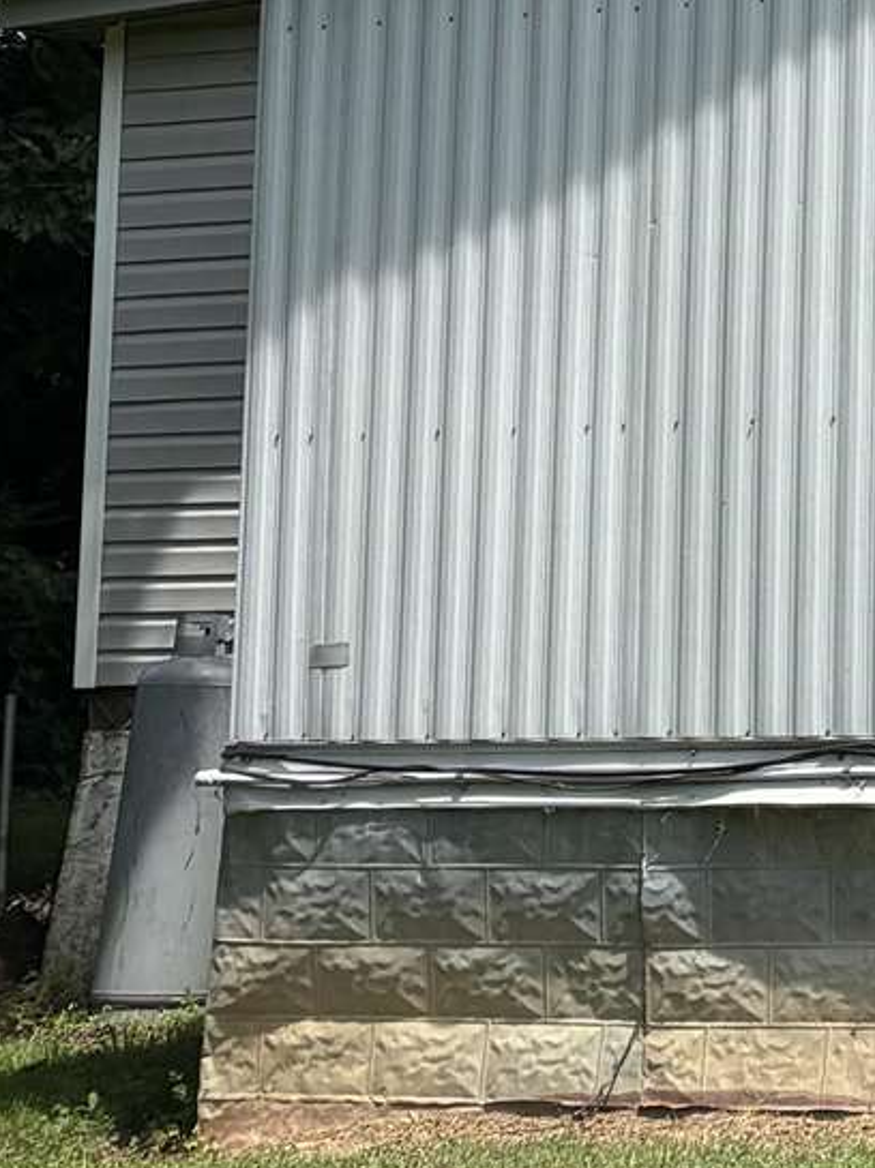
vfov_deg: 16.7
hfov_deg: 12.3
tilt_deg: +12.1
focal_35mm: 110
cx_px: 1604
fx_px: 3712
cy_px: -416
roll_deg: -0.5
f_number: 1.6
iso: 50
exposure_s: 1/3534
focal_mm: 5.96
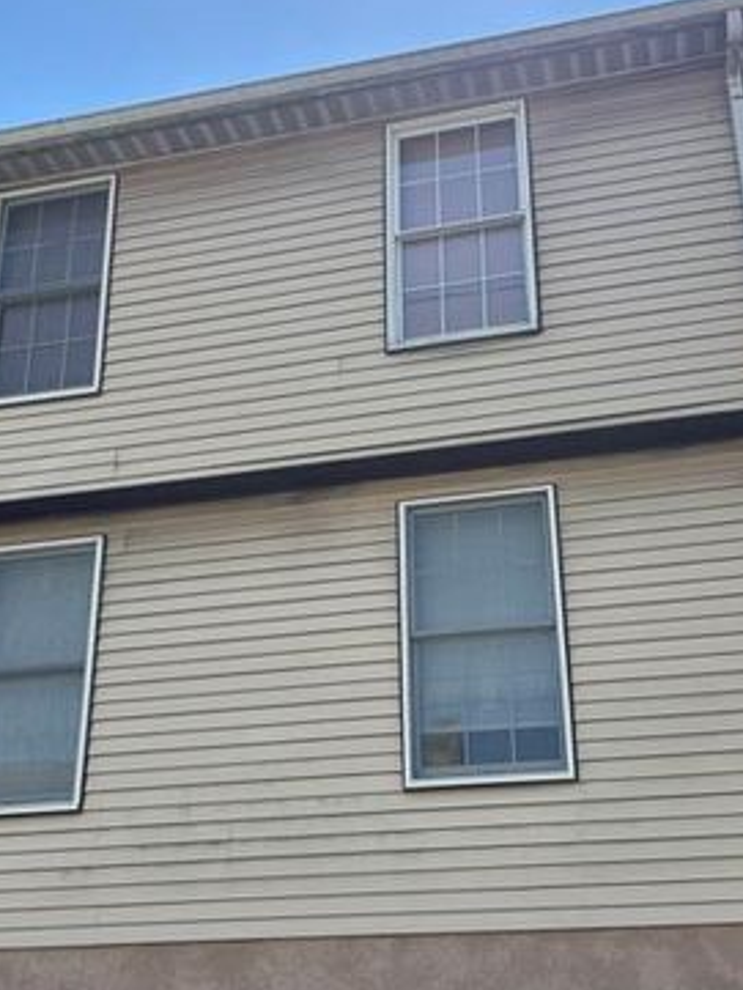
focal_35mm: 48
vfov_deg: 39.6
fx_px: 1373
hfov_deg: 30.2
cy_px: 550
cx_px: 313
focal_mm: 5.96
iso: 50
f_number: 1.6
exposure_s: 1/3311
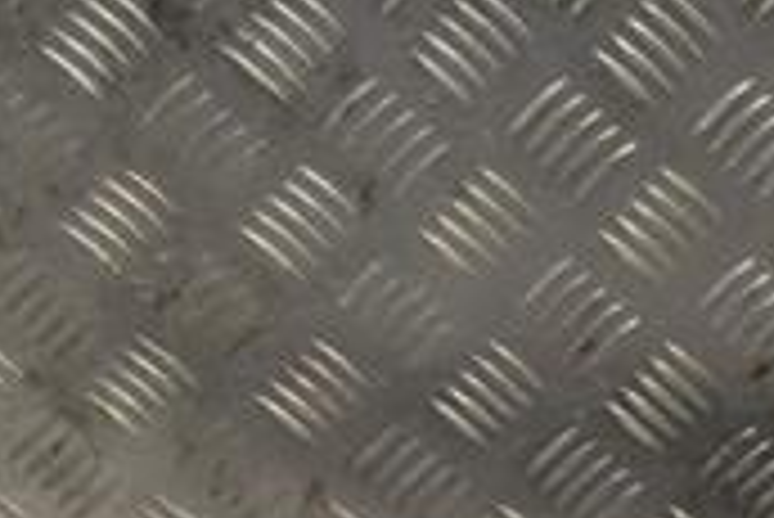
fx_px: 2926
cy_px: 604
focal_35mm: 136
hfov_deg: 14.7
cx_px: 868
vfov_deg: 10.0
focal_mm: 26
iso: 3200
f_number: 9
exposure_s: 1/320
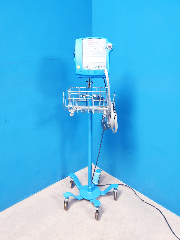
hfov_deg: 53.1
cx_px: 90
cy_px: 120
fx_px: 180
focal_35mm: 26
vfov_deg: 67.3
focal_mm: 4.3
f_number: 2.4
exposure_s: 1/25
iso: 320
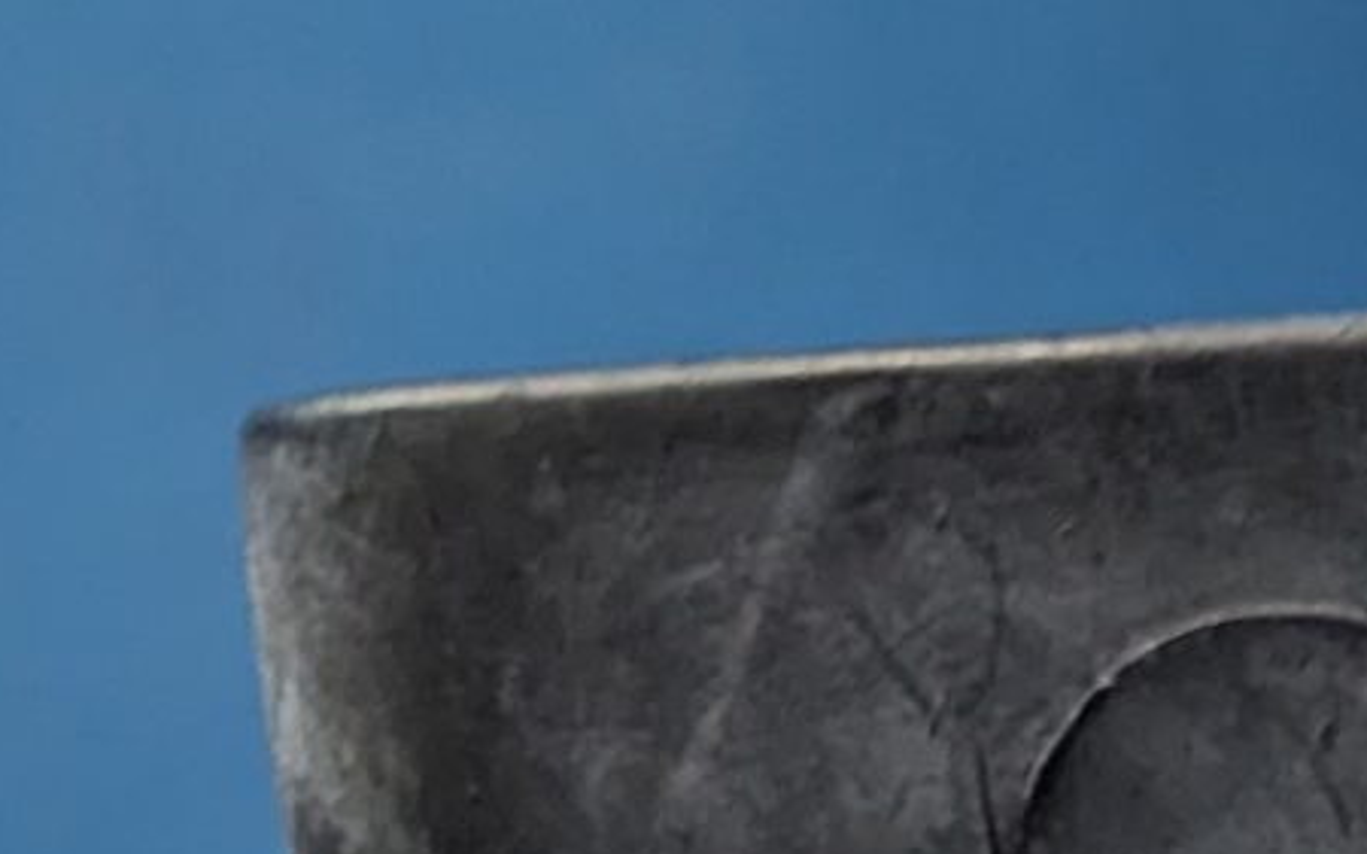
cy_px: 2513
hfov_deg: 11.5
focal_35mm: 145
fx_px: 5401
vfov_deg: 7.9
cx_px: 3430
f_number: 1.85
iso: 279
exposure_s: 1/100
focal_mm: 6.81
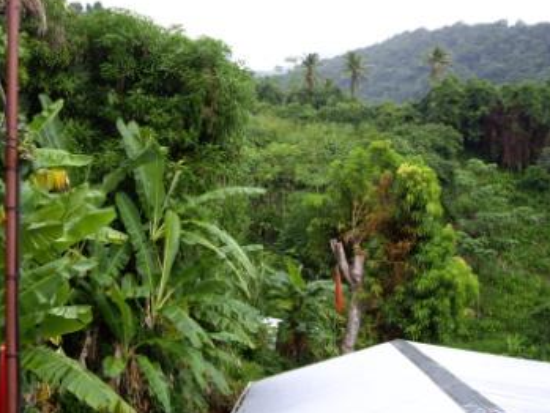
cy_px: 154
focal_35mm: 59
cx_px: 326
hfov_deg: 32.6
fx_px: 938
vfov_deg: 24.8
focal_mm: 9.6
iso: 100
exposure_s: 1/80
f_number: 3.1
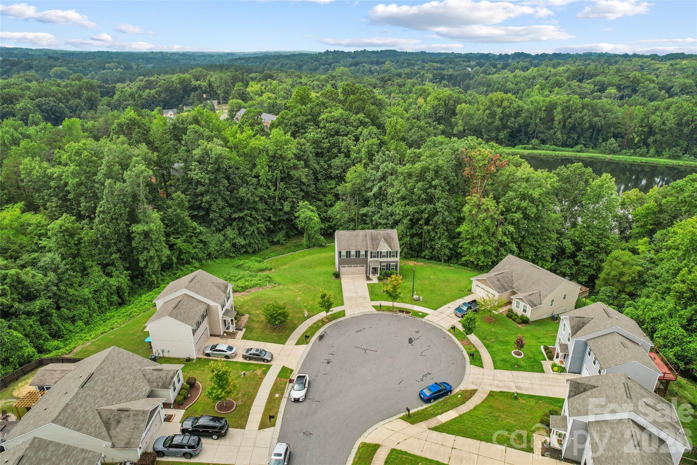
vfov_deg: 57.2
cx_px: 348
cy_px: 232
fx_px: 426
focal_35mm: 22
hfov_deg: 78.6
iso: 110
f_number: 2.8
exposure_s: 1/250
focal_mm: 8.4
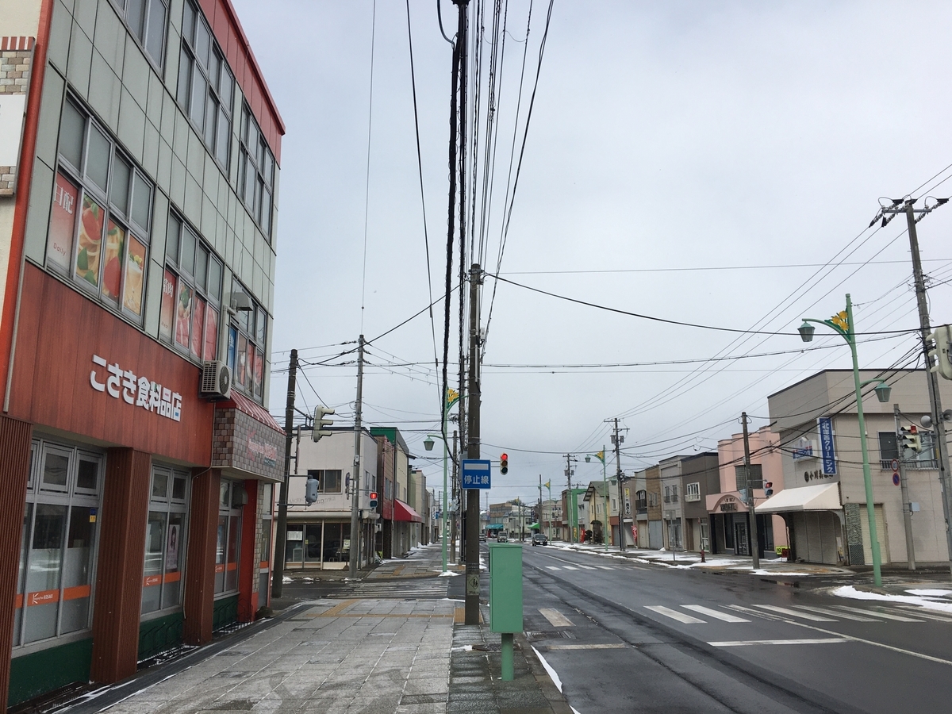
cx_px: 476
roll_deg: +0.2
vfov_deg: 48.2
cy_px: 357
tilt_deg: +12.8
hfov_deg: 61.7
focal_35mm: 29
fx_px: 798
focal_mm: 4.15
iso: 25
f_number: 2.2
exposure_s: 1/2653
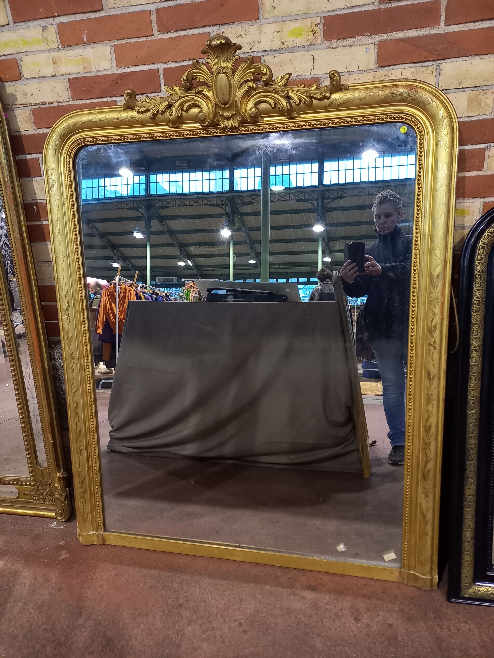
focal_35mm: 25
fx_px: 476
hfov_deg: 54.9
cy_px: 329
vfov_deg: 69.4
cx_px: 247
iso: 640
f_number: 1.8
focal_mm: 4.65
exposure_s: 1/25
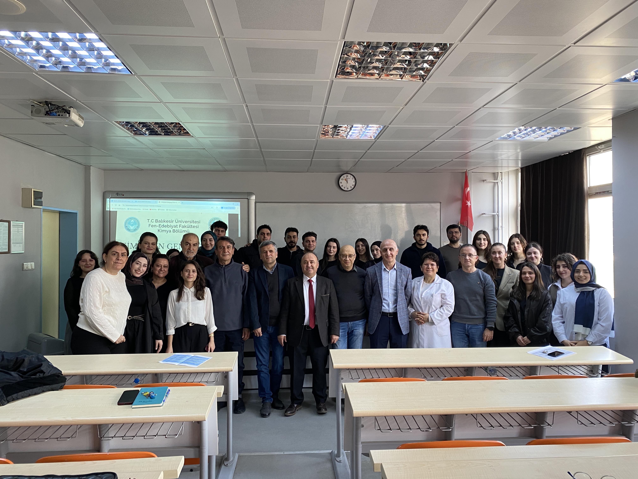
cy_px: 240
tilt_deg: +0.4
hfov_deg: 67.3
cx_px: 319
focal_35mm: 26
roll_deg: -0.4
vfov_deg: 53.1
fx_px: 479
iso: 100
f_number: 1.8
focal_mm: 4.25
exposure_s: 1/50
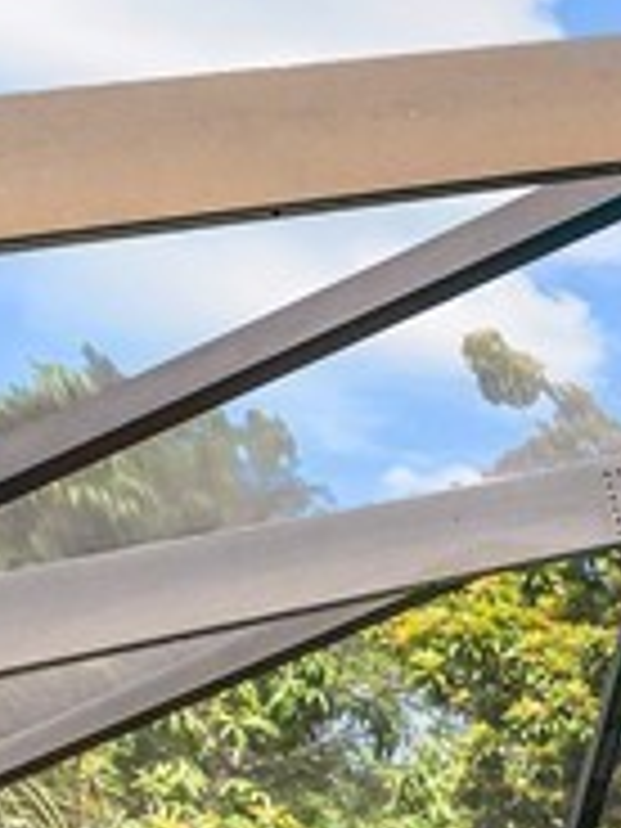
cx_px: 1991
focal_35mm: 102
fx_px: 2440
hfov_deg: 9.9
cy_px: 1496
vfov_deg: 16.2
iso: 320
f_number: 10
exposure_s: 1/400
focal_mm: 18
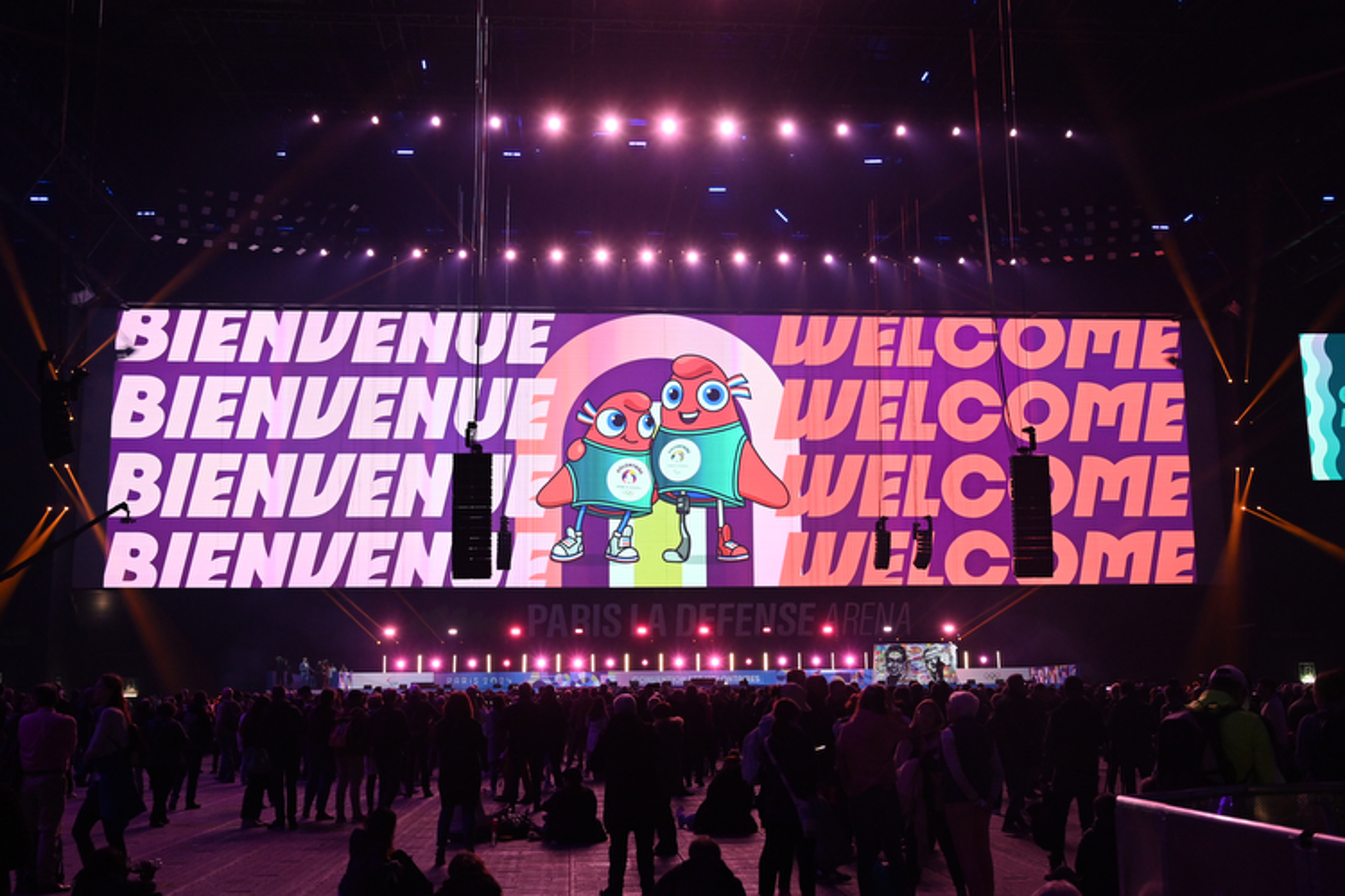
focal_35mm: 37
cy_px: 448
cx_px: 672
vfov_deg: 35.9
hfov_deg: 51.9
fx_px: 1382
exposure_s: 1/160
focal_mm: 37
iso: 3200
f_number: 4
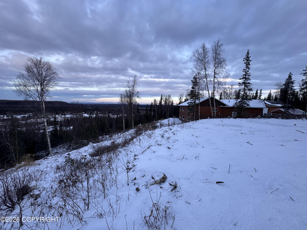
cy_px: 115
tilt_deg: -5.9
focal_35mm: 14
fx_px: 124
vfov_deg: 85.7
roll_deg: -2.2
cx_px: 154
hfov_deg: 102.1
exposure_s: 1/101
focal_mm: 2.22
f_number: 2.2
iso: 40
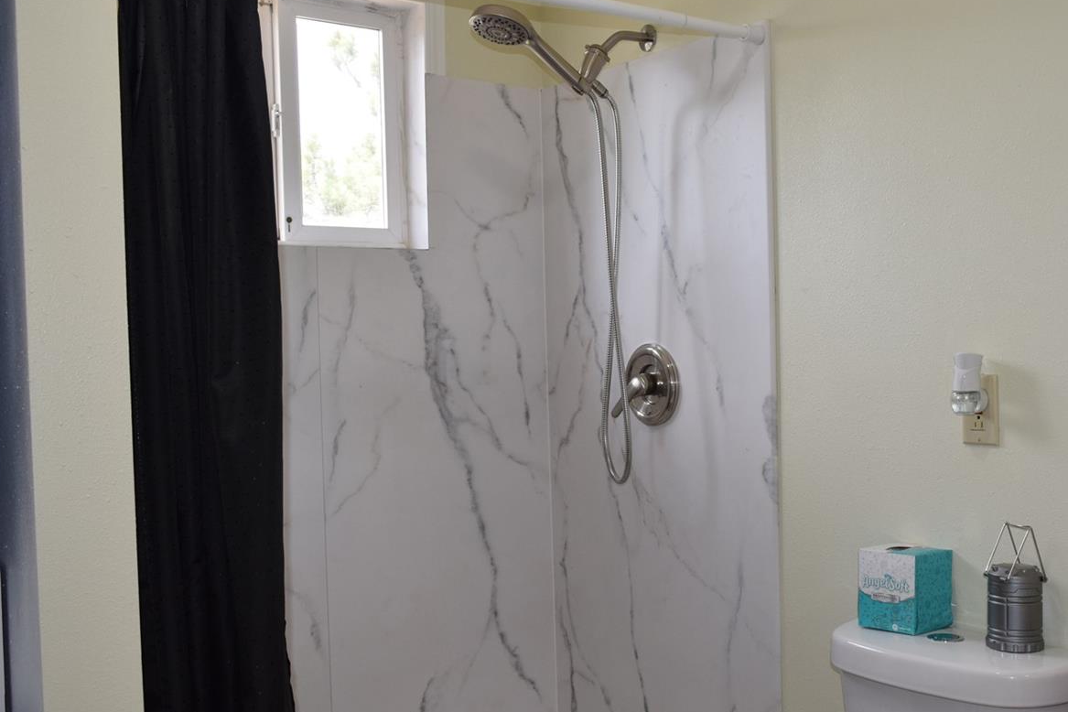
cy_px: 372
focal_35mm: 37
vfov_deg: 35.9
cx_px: 674
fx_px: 1098
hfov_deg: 51.3
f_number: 5.6
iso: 500
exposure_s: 1/125
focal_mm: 18
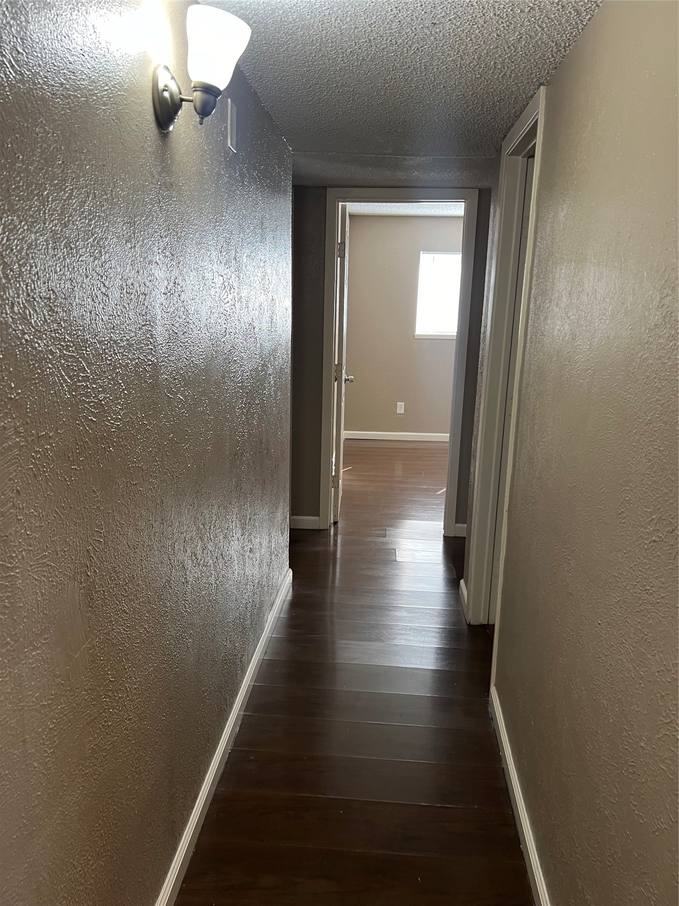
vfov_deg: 67.3
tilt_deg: -11.1
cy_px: 453
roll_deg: -1.4
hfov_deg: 53.1
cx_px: 340
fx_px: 680
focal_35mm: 26
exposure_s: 1/60
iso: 100
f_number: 1.5
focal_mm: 5.7
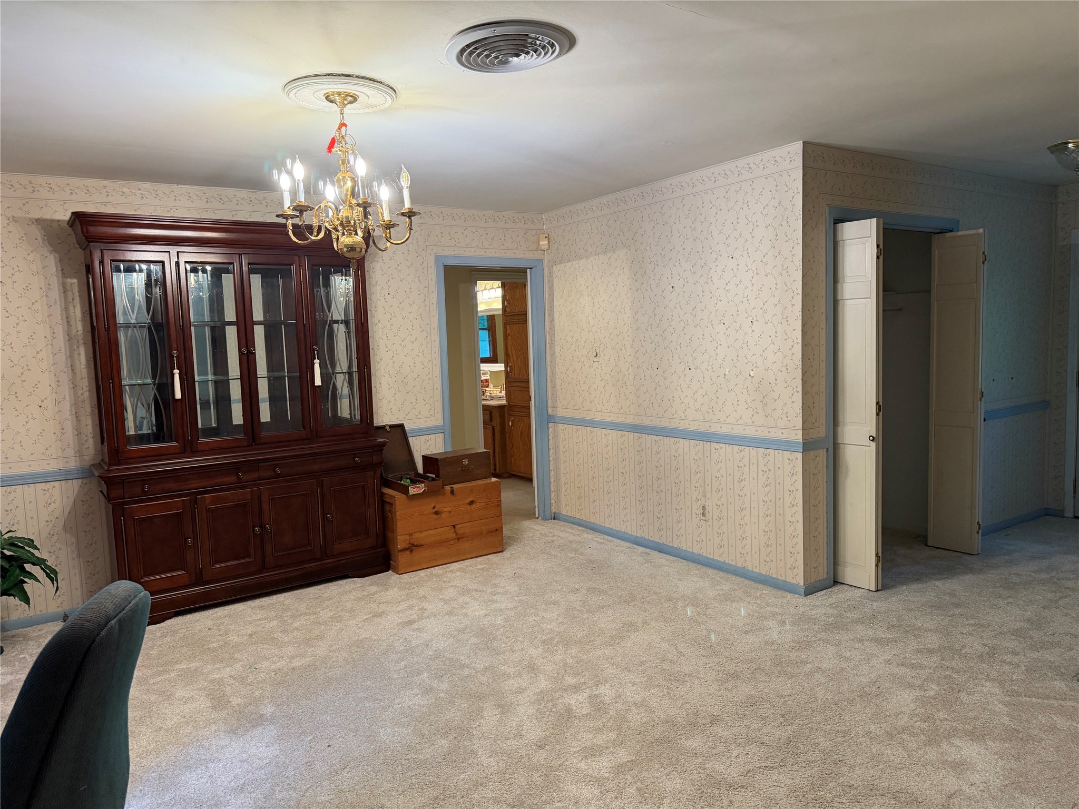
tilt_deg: -2.4
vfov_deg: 56.8
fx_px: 748
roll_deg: +1.8
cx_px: 540
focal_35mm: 24
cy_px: 404
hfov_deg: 71.6
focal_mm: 6.76
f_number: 1.78
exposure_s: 1/60
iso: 320
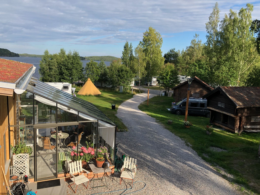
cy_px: 98
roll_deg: -2.2
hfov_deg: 63.5
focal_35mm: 28
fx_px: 210
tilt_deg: -10.0
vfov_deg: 49.7
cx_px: 130
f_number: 1.8
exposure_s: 1/1200
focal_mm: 4
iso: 20
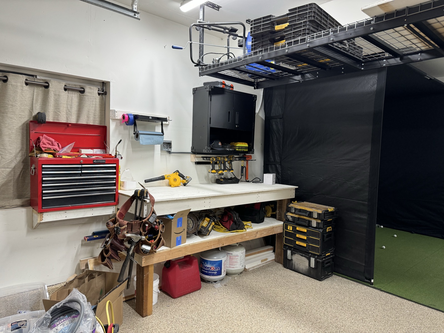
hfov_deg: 71.6
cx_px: 222
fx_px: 308
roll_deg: -1.5
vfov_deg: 56.8
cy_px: 166
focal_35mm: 24
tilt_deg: -3.0
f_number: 1.78
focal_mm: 6.86
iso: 160
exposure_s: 1/120
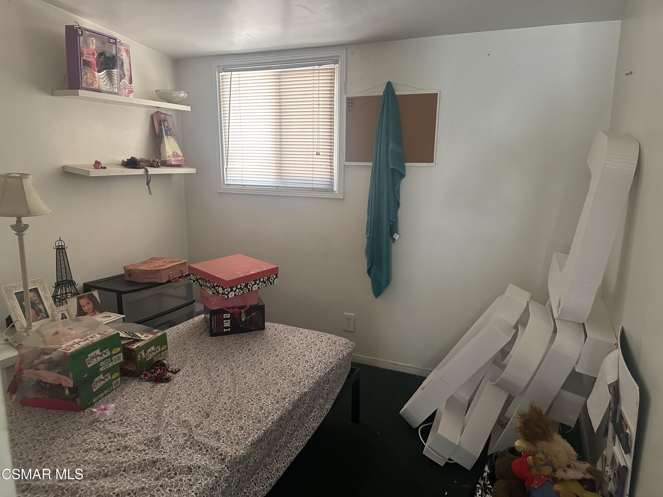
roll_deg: -0.4
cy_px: 248
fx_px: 460
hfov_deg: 71.6
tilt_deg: -11.2
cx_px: 332
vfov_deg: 56.8
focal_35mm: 24
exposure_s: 1/60
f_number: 1.78
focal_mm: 6.86
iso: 500
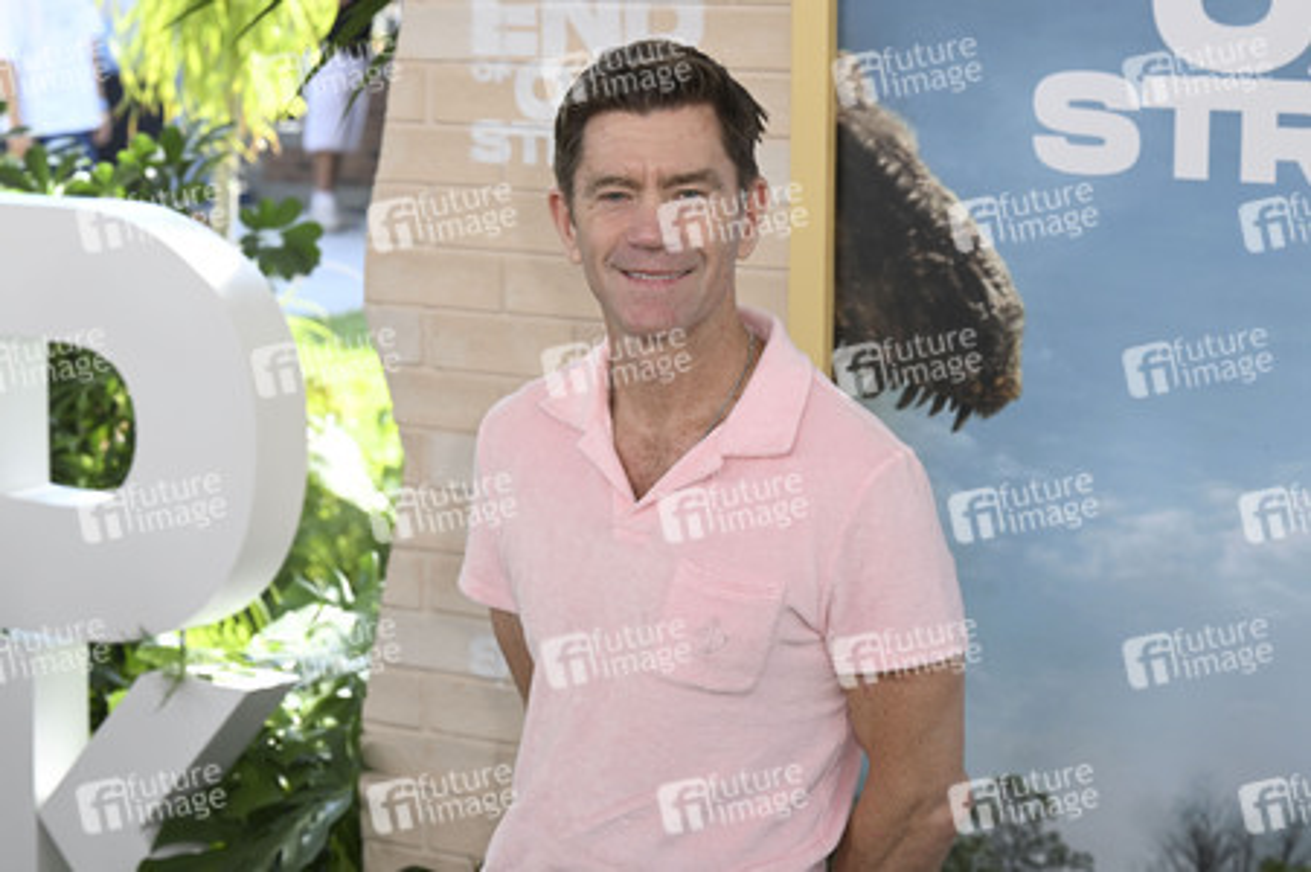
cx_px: 656
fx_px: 3093
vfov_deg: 16.0
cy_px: 436
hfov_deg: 23.9
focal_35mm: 85
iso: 640
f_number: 6.3
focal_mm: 85
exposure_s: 1/250
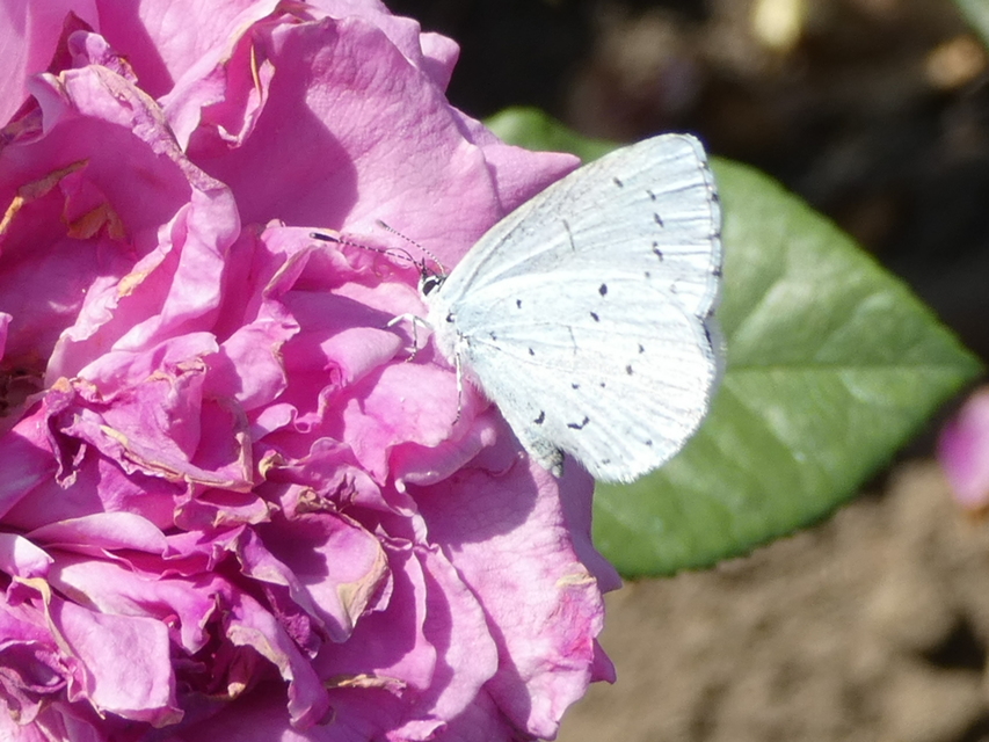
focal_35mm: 95
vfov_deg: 15.6
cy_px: 371
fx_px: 2715
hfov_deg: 20.6
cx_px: 494
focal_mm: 17.1
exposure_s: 1/160
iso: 80
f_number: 4.8
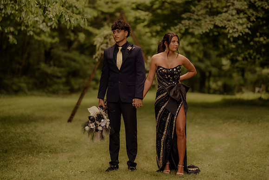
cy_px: 90
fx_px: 649
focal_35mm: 87
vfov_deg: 15.7
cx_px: 134
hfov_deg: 23.4
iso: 400
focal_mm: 85
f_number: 1.4
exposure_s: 1/2000
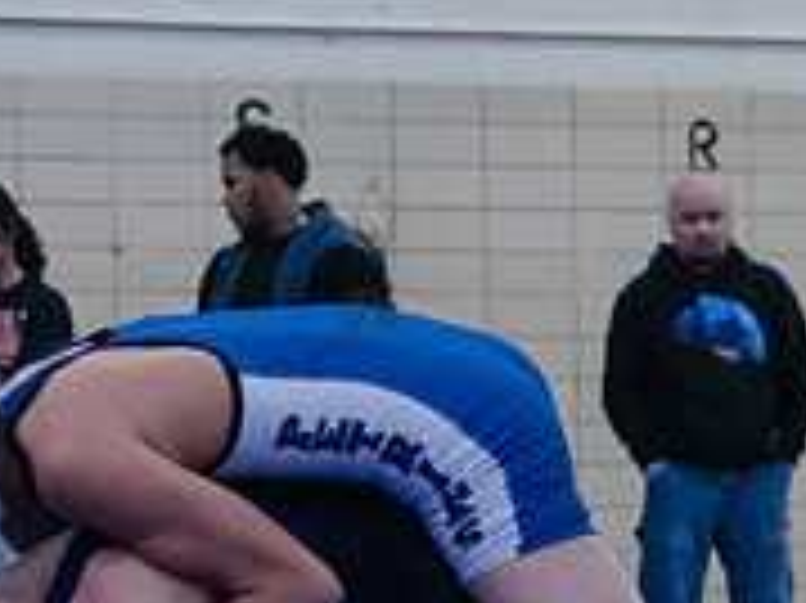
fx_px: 4793
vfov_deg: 7.2
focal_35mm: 206
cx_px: 369
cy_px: 686
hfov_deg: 9.6
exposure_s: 1/400
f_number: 3.2
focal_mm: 66
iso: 8000
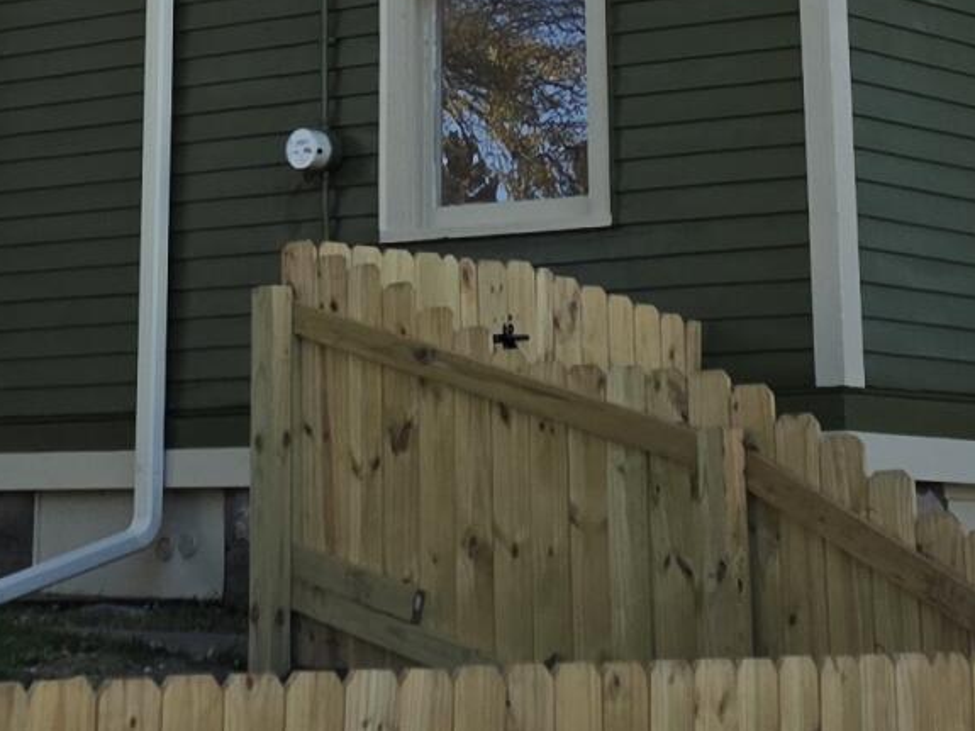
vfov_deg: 11.6
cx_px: 336
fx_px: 3379
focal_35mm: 120
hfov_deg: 16.4
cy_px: -526
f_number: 1.7
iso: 80
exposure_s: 1/3194
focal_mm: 6.25
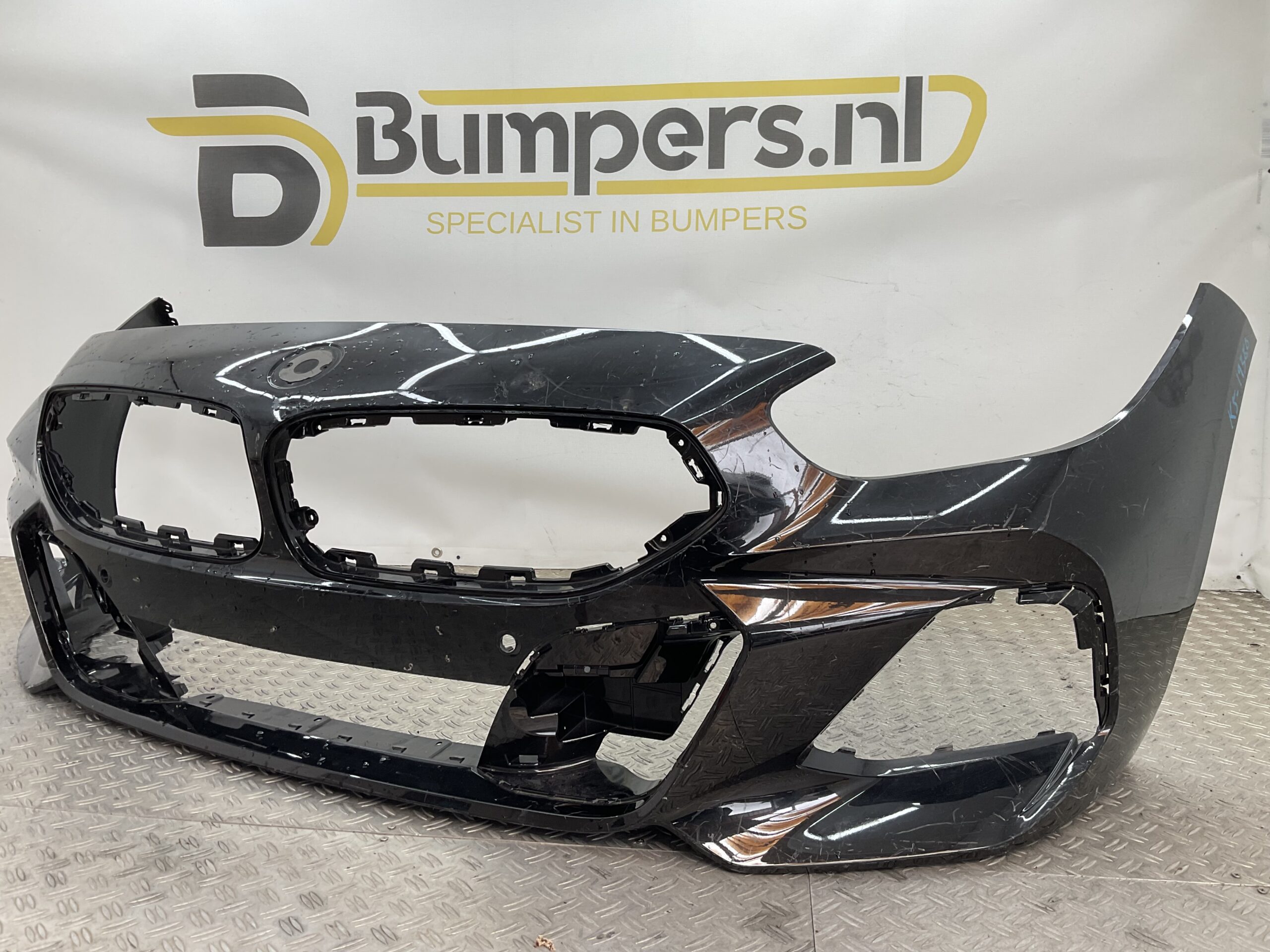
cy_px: 476
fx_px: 1064
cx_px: 635
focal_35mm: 29
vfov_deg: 48.2
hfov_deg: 61.7
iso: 20
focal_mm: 3
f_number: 1.8
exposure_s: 1/100
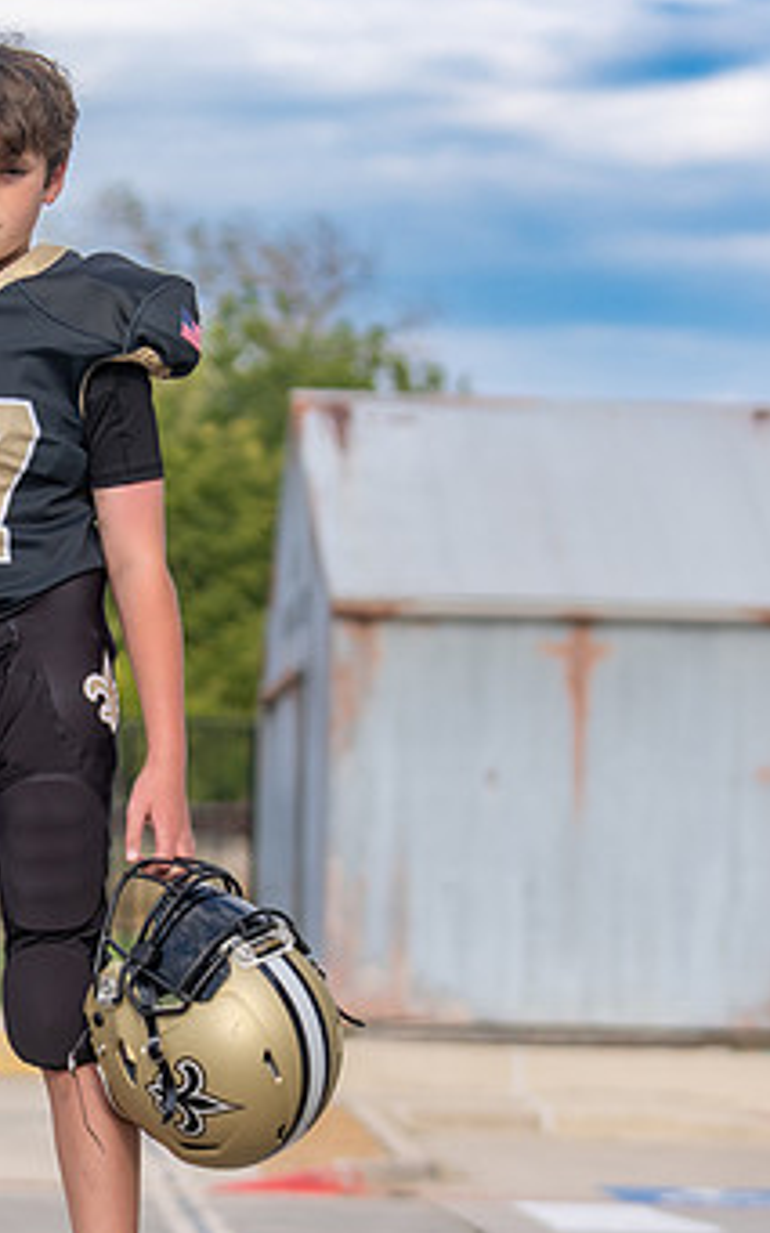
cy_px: 684
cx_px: -23
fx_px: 5307
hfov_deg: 8.2
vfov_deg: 13.2
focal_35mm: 158
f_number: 2.8
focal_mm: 70
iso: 100
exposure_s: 1/800
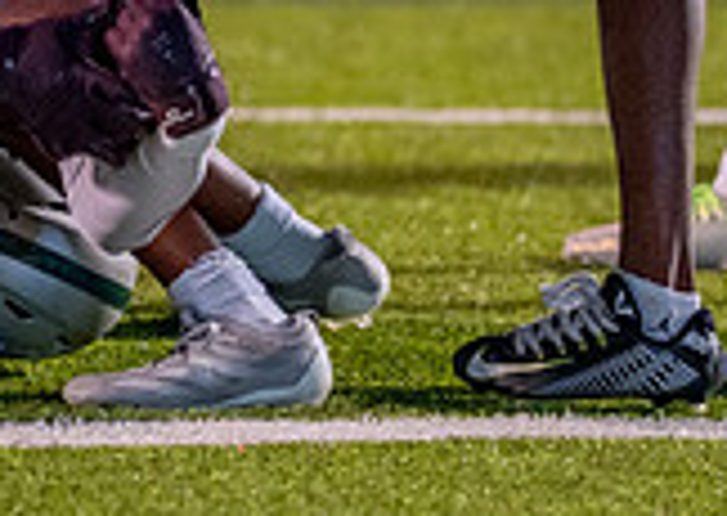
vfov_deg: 2.0
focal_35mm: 723
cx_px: -257
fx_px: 14897
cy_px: -327
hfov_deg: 2.8
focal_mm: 135
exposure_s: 1/1000
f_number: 1.8
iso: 1600
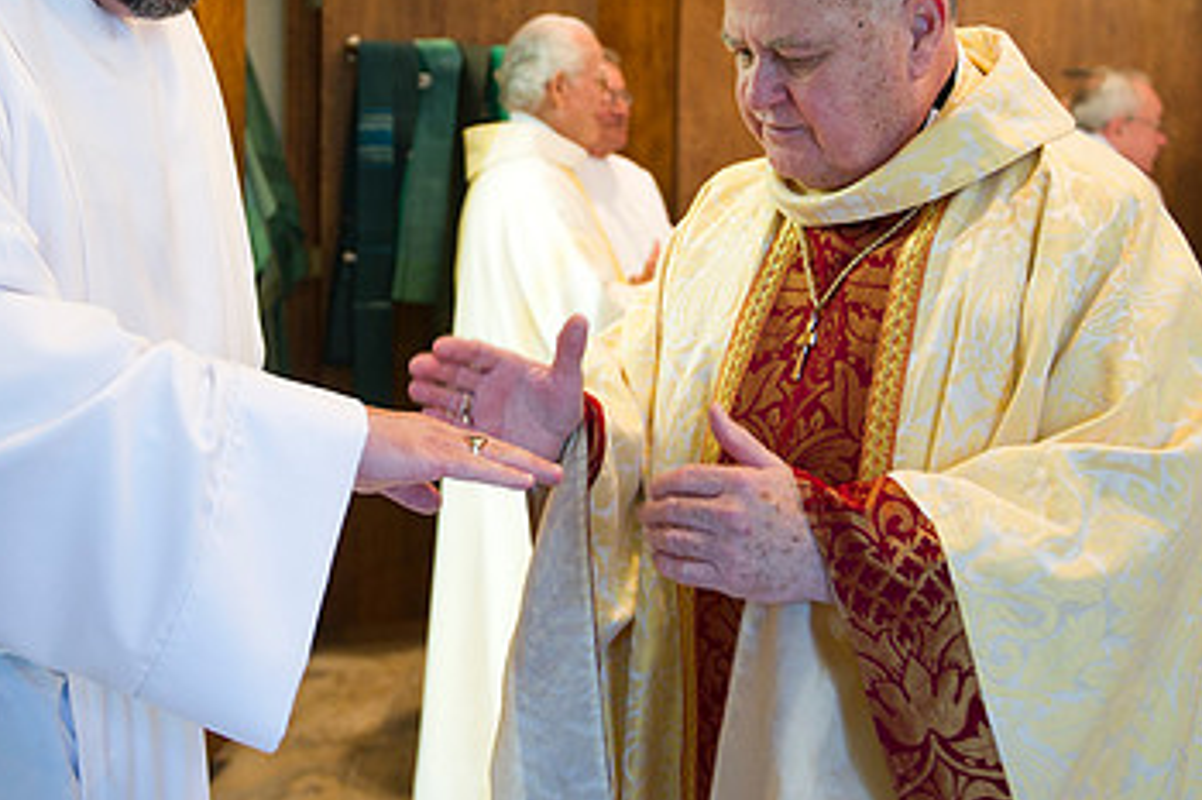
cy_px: 203
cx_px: 508
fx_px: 1602
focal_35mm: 48
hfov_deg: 41.0
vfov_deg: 27.7
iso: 2000
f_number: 2.8
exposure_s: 1/60
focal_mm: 29
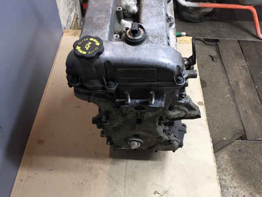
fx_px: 219
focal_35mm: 29
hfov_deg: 61.7
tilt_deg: -53.5
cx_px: 131
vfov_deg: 48.2
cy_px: 98
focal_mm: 4.15
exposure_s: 1/33
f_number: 2.2
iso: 80
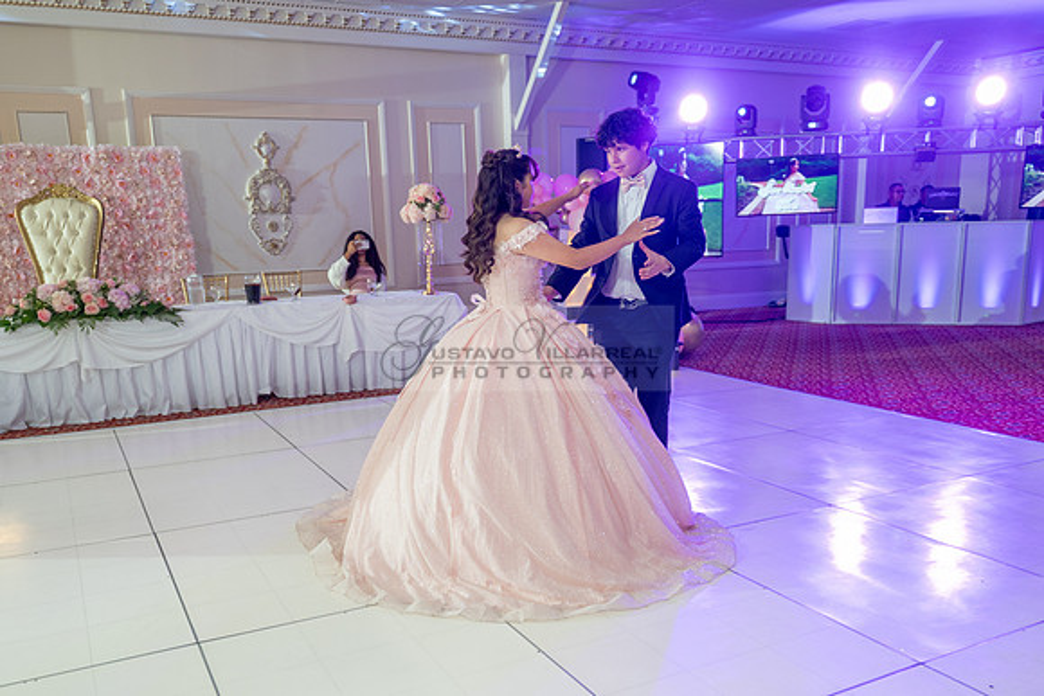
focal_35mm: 31
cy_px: 432
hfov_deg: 60.3
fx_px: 899
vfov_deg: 42.1
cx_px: 525
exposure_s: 1/100
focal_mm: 24
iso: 400
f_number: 2.8
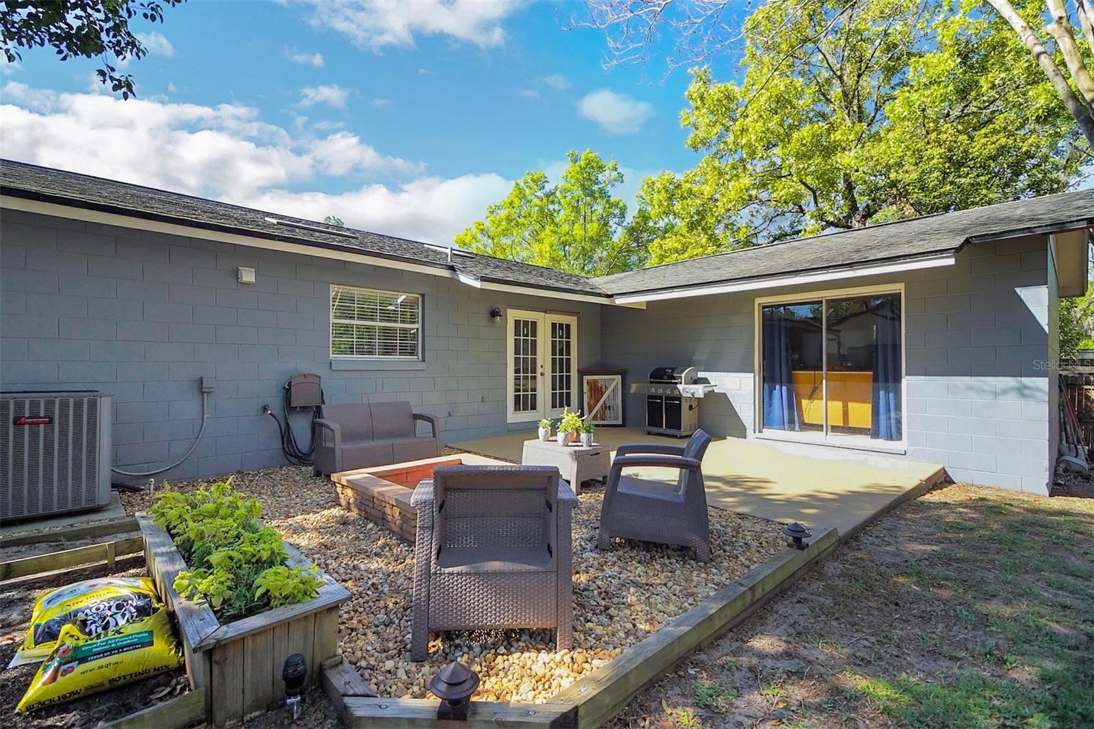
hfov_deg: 100.4
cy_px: 364
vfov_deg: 77.3
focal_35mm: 15
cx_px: 547
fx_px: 456
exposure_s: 1/1600
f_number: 5
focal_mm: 10
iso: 1000
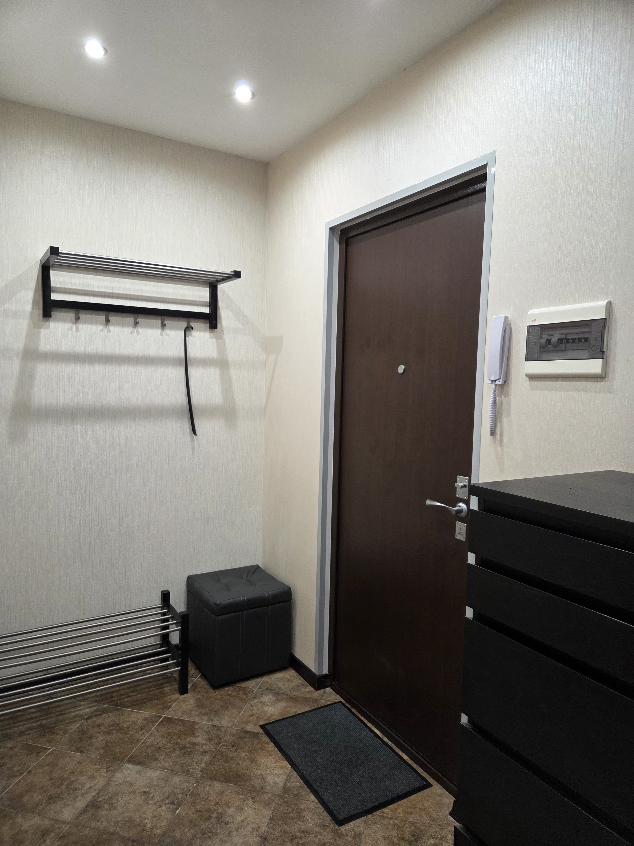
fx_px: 562
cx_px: 317
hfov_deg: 58.9
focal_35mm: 23
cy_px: 423
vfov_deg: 73.9
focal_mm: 5.4
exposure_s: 1/100
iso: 250
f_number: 1.8
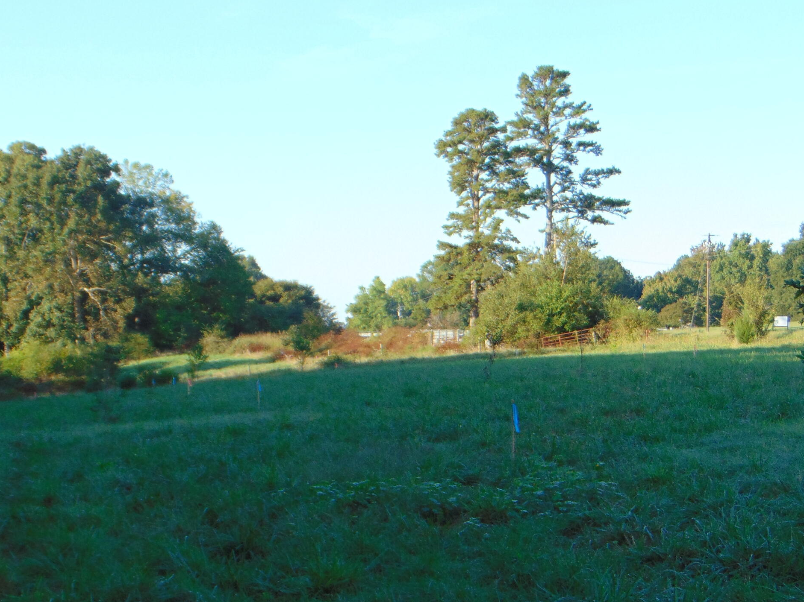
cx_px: 468
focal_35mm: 67
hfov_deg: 28.9
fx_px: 1556
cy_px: 432
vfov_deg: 21.8
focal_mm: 7.6
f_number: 3.3
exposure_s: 1/250
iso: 80
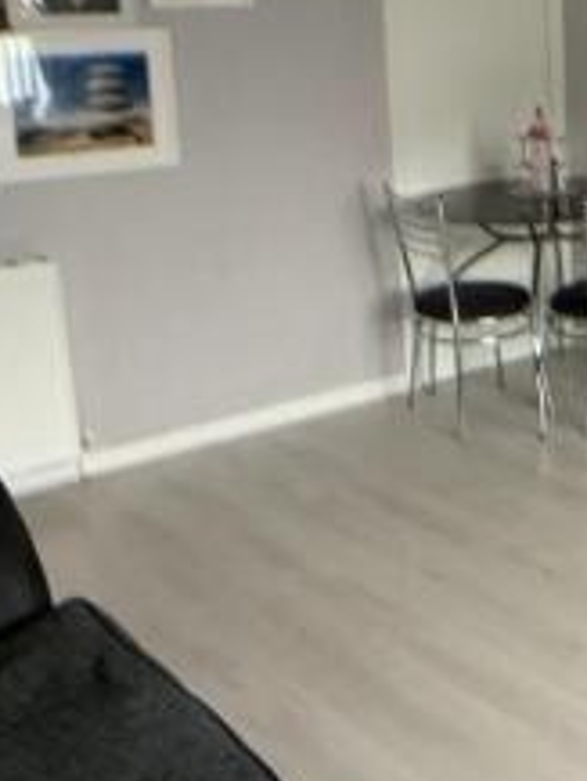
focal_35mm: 78
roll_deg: +0.4
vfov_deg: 24.8
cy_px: 232
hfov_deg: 17.3
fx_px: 1762
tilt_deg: -11.7
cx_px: 837
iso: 125
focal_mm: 3
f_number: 1.8
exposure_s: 1/60
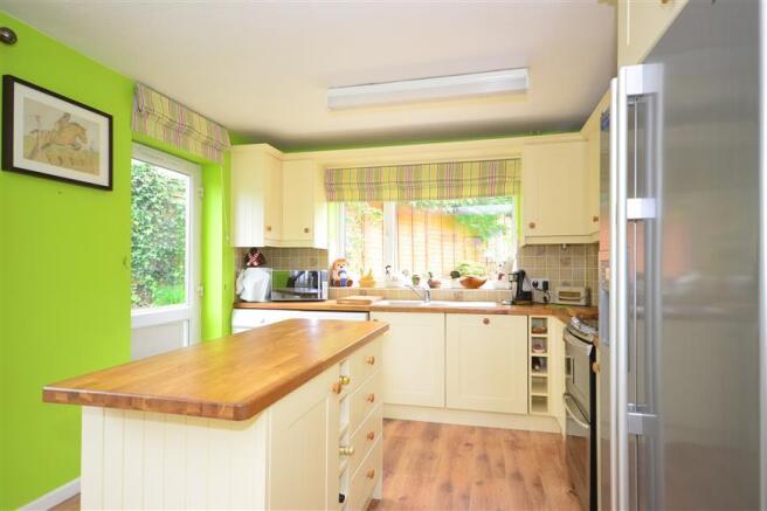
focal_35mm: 20
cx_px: 384
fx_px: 415
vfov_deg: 63.2
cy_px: 256
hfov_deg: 85.4
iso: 200
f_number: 4.8
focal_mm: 13
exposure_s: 1/13
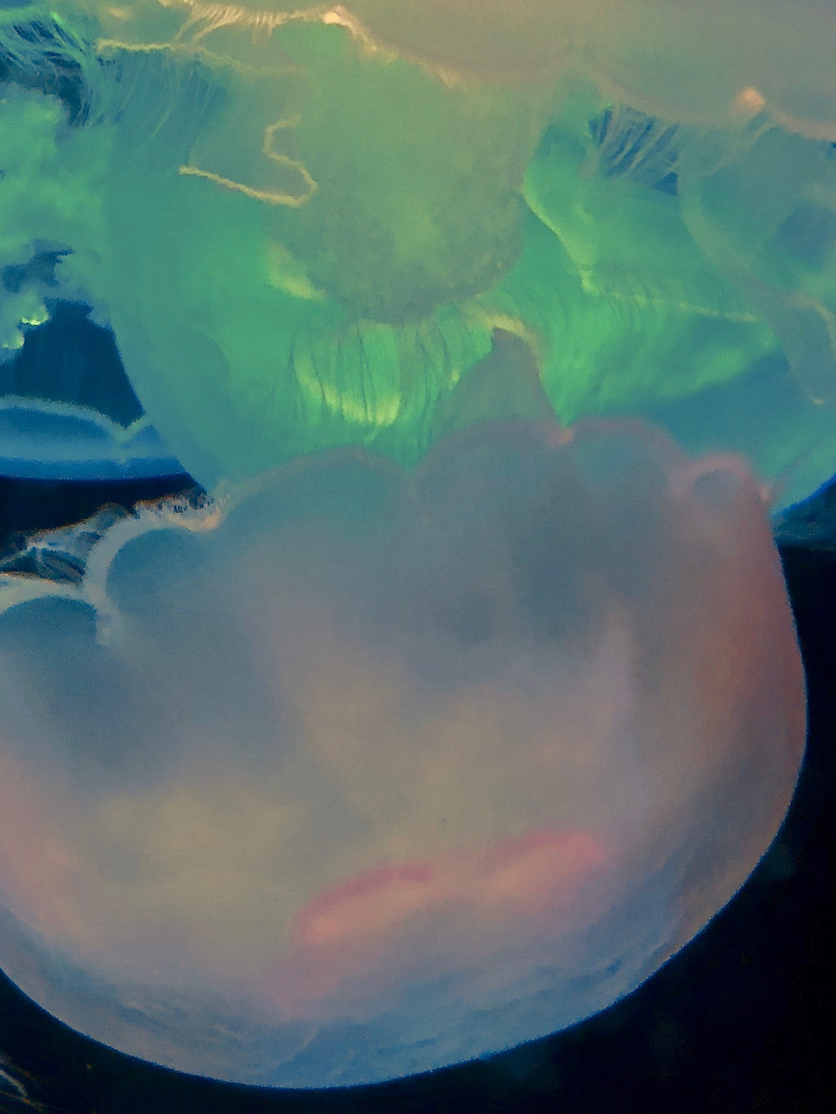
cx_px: 244
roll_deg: -0.3
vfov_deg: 17.7
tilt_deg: -6.4
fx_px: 3541
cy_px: 201
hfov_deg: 13.4
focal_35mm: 110
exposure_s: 1/17
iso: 160
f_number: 2.4
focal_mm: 6
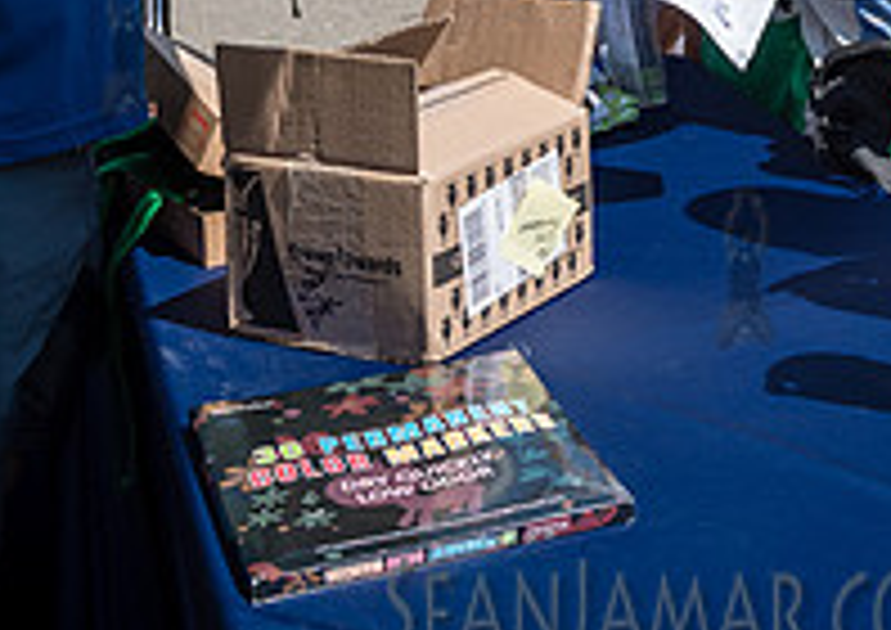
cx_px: 933
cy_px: -127
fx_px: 1992
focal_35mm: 79
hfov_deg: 23.9
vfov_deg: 17.2
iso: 200
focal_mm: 24
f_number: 4
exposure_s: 1/1600
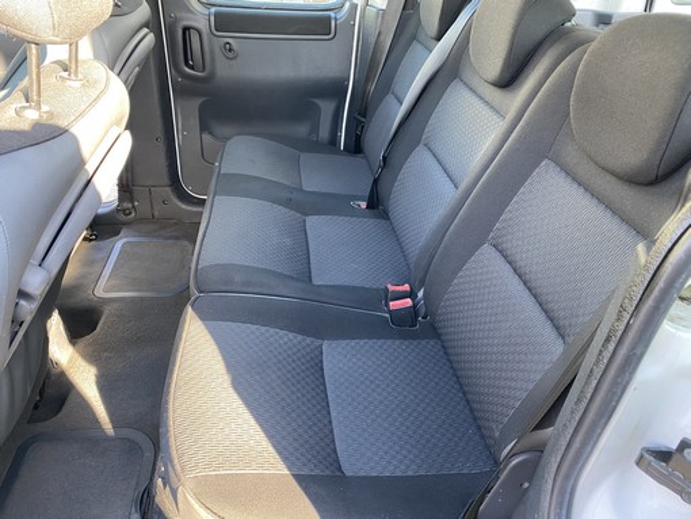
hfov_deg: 67.3
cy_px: 260
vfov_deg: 53.1
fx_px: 519
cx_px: 346
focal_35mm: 26
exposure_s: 1/77
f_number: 1.8
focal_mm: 4.25
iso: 125
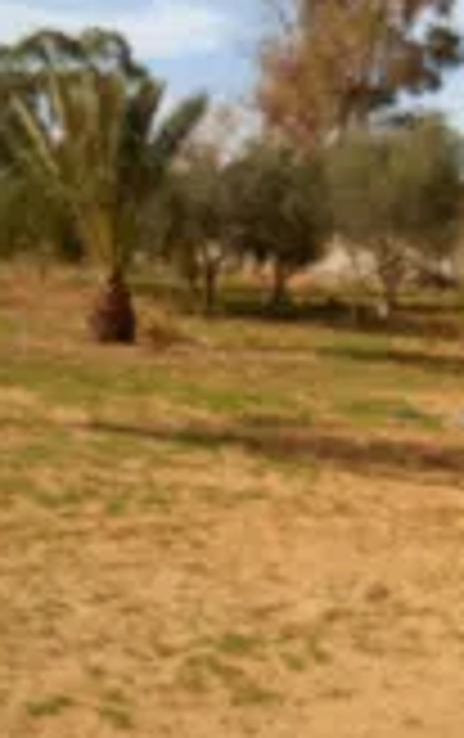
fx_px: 1250
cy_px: 382
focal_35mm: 62
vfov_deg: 32.9
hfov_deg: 21.0
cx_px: 162
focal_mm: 5.24
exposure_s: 1/736
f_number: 1.7
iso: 50
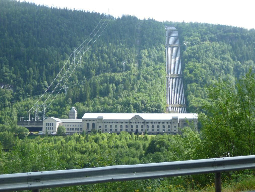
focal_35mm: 55
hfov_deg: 34.9
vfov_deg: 26.6
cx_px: 128
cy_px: 96
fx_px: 405
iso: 200
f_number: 4.9
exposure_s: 1/320
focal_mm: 9.8
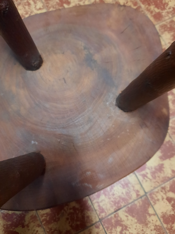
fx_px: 169
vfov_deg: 69.4
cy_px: 117
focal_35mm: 25
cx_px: 88
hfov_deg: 54.9
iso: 500
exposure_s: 1/25
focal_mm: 4.6
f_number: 2
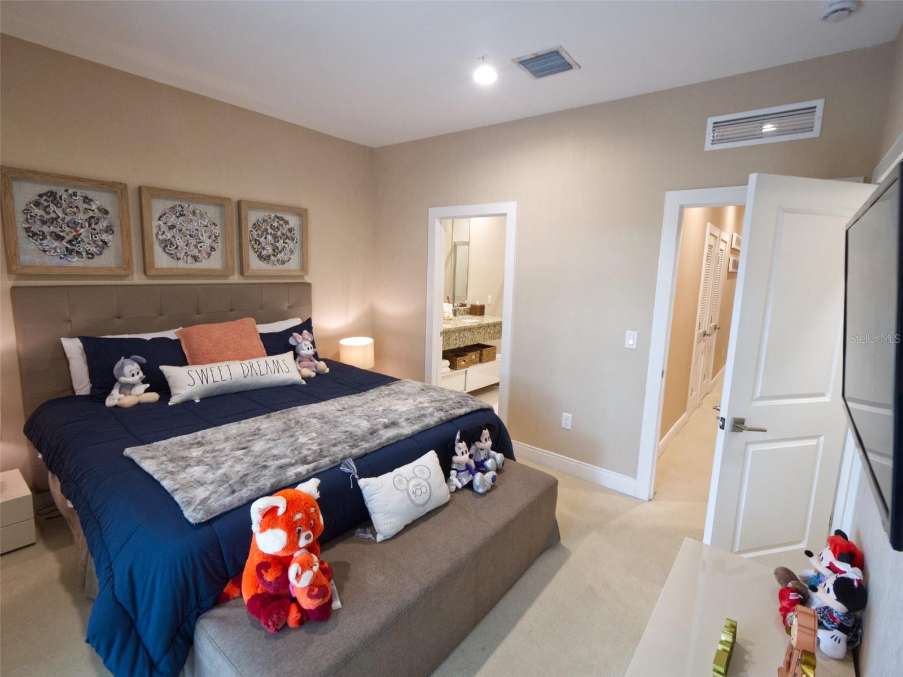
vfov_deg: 78.1
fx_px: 417
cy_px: 338
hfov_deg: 94.5
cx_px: 452
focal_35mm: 16
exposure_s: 1/8
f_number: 9
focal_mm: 8
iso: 1600
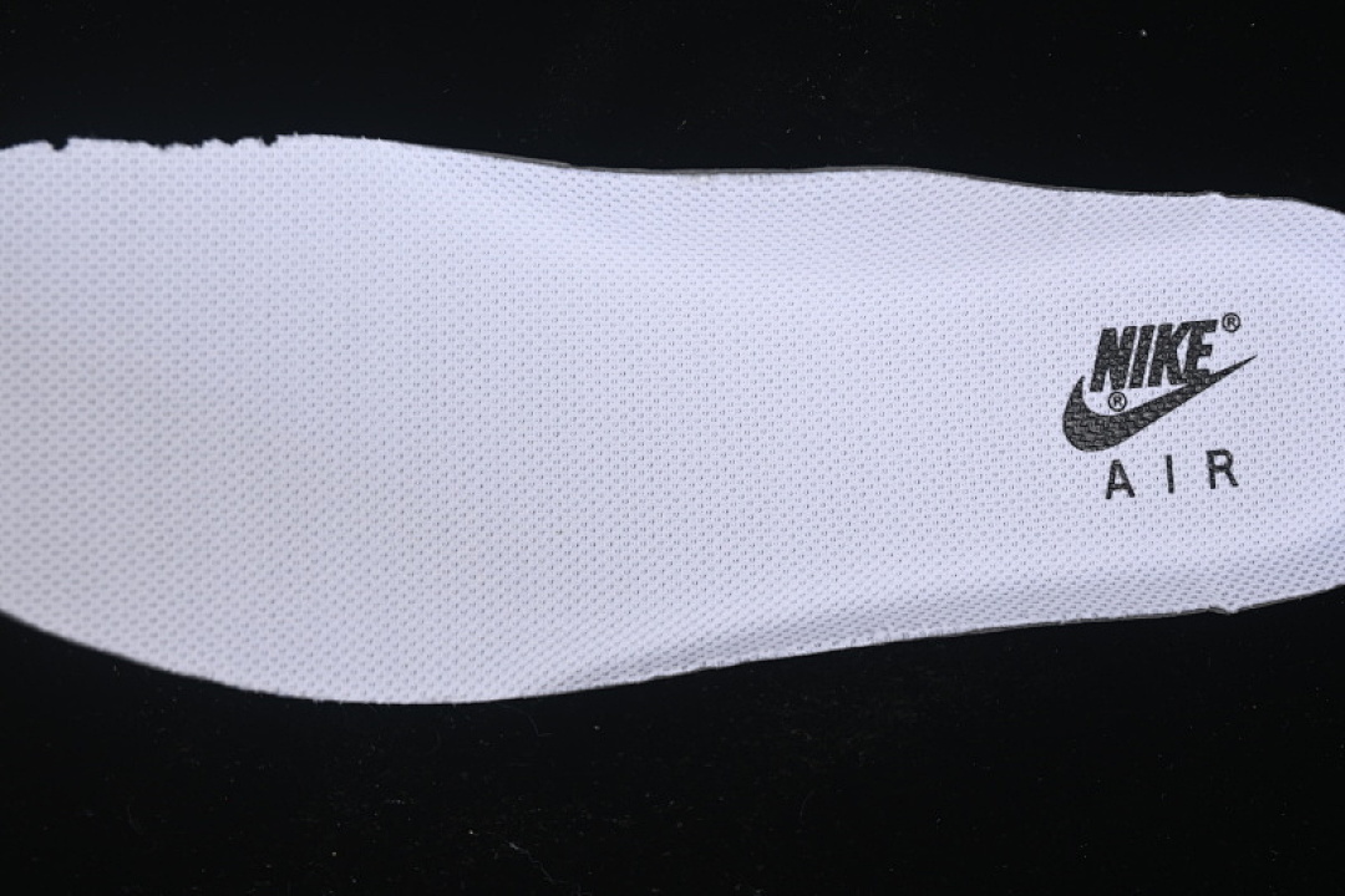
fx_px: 2802
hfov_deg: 27.0
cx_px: 672
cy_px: 448
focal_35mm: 75
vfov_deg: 18.2
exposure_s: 1/60
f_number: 7.1
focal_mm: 50
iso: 160
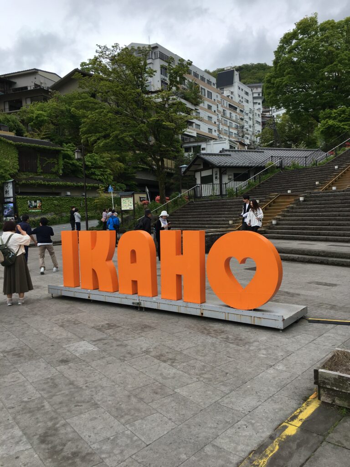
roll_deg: -0.2
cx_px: 175
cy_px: 234
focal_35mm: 29
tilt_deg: -4.4
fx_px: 391
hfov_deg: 48.2
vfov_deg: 61.7
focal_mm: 4.15
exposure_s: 1/1083
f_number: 2.2
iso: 25
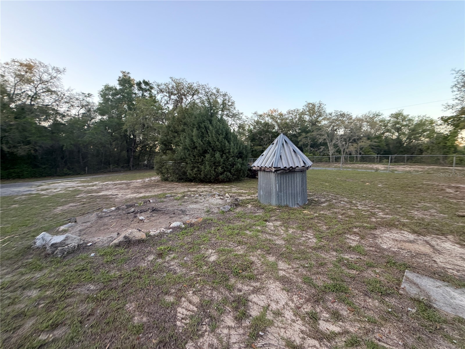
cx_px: 232
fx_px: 188
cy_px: 174
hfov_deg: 102.1
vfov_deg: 85.7
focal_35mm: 14
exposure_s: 1/121
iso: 50
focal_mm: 2.22
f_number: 2.2
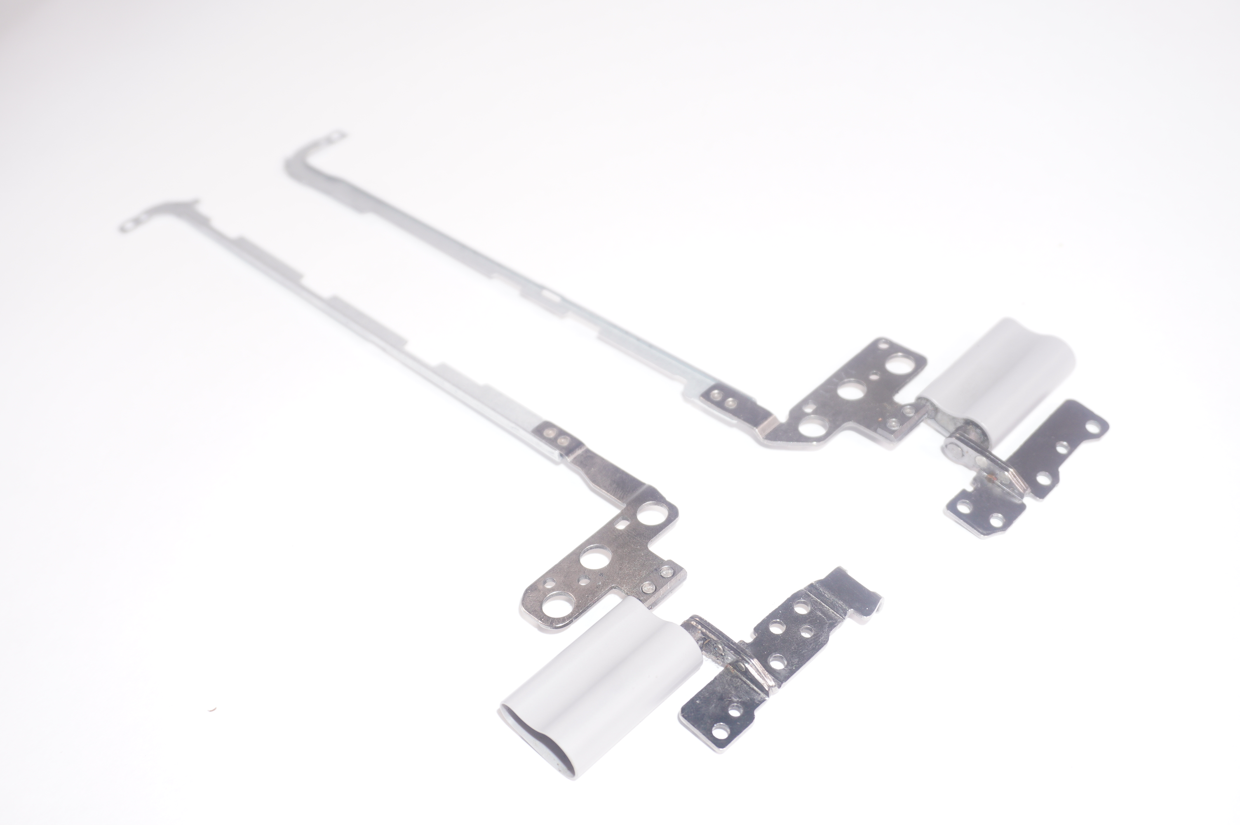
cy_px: 412
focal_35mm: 40
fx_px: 1394
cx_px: 620
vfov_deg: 33.0
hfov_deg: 48.0
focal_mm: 27
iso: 160
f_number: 5.6
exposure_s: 1/160
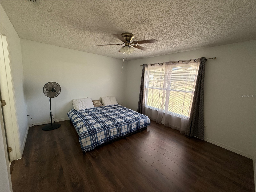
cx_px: 128
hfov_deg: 102.1
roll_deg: -3.0
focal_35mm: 14
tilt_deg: -8.5
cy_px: 96
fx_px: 104
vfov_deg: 85.7
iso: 100
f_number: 2.2
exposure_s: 1/120
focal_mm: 2.22
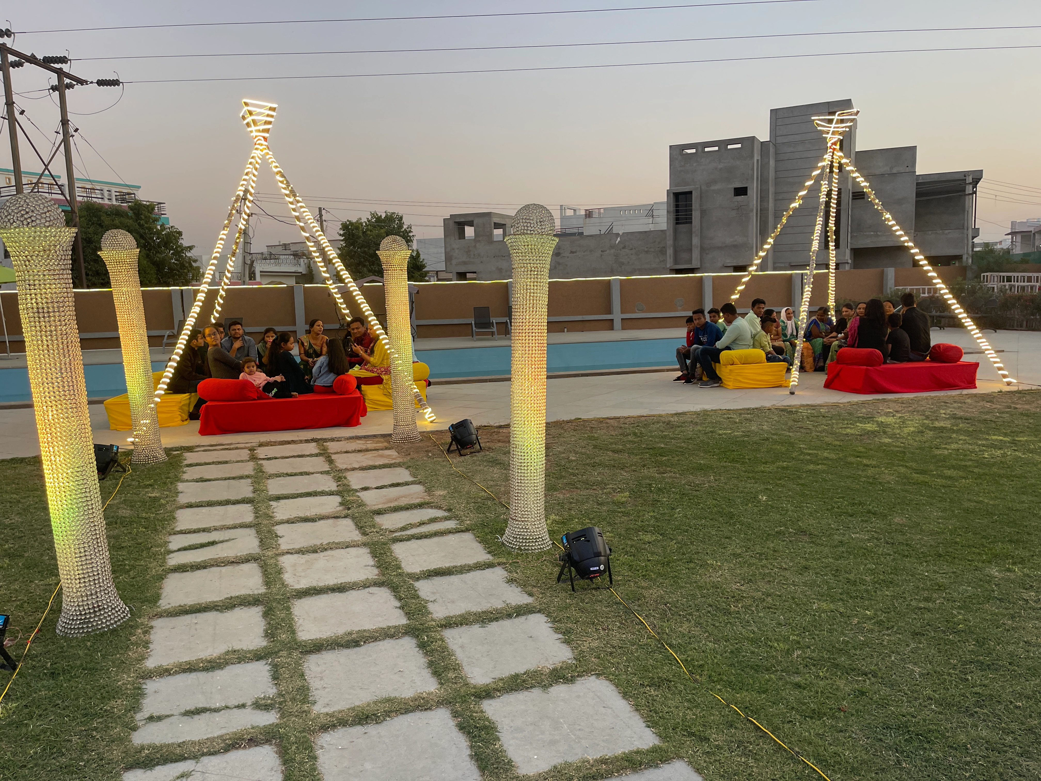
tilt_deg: -8.6
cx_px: 520
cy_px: 390
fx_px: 782
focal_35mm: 26
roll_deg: +2.0
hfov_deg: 67.3
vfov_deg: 53.1
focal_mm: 5.1
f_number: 1.6
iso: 100
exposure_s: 1/100
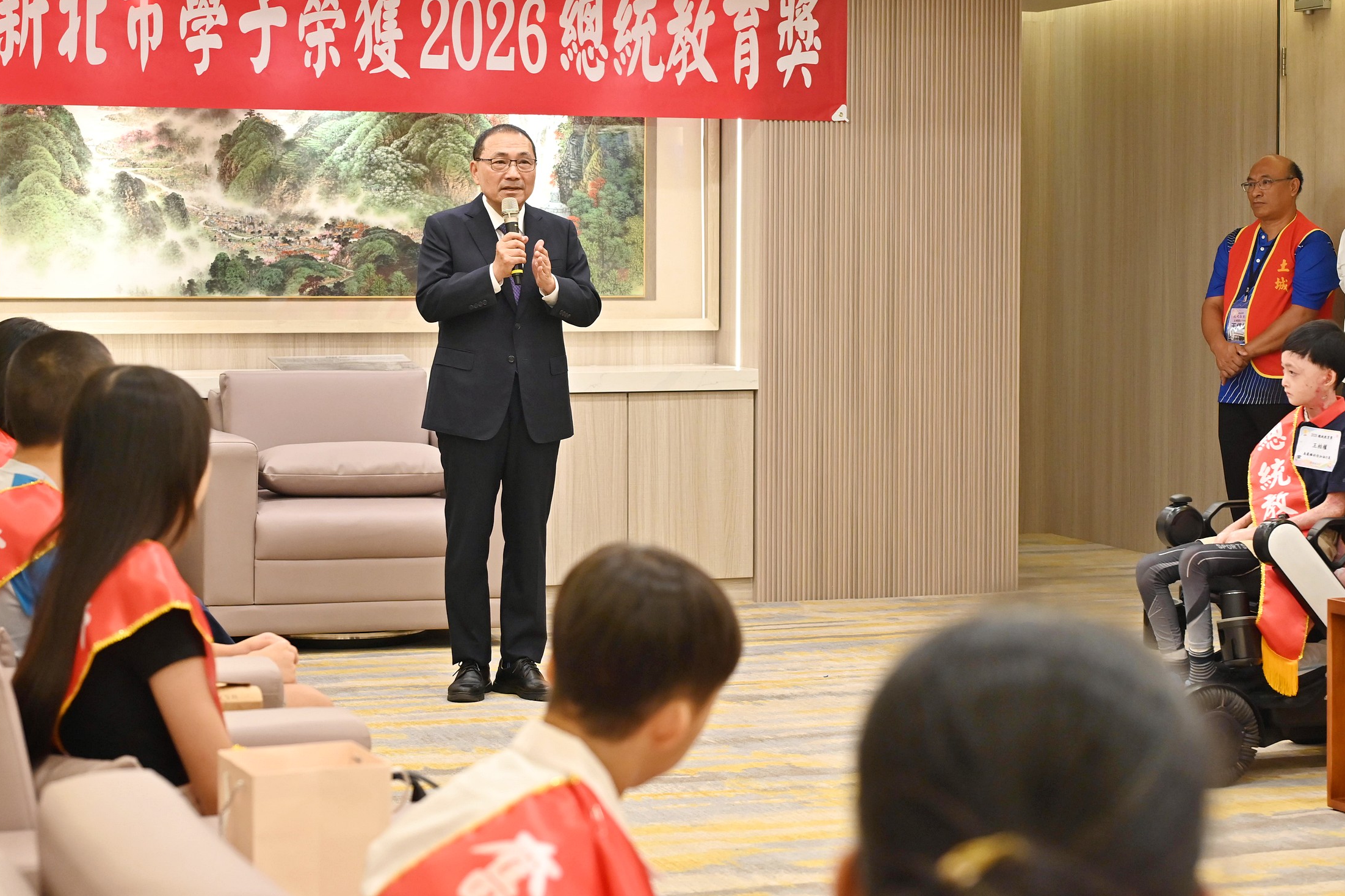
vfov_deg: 18.1
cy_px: 305
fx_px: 2802
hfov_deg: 27.0
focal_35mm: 75
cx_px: 702
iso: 1000
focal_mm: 51
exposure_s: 1/125
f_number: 4
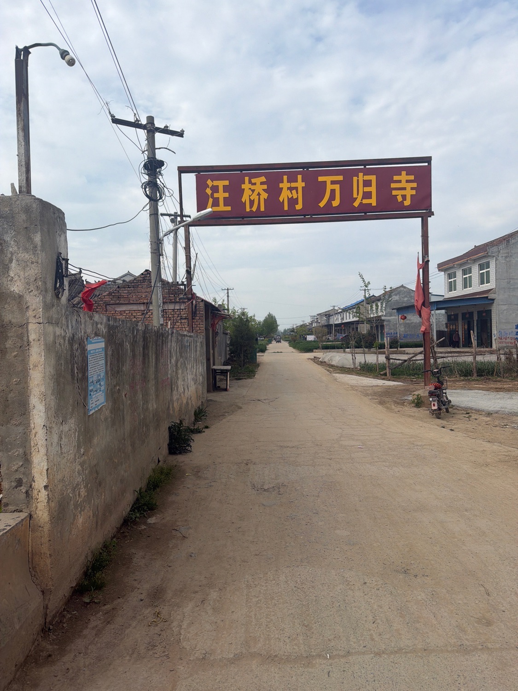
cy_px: 346
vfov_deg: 71.6
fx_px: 479
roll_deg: +1.3
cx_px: 259
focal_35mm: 24
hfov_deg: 56.8
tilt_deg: -1.6
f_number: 1.78
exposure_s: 1/6173
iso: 80
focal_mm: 6.76
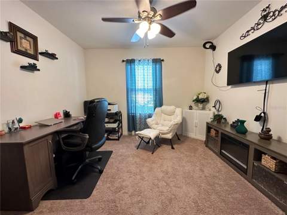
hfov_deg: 102.1
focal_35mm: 14
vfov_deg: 85.7
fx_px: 116
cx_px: 144
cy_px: 108
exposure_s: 1/120
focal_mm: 2.22
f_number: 2.2
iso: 320
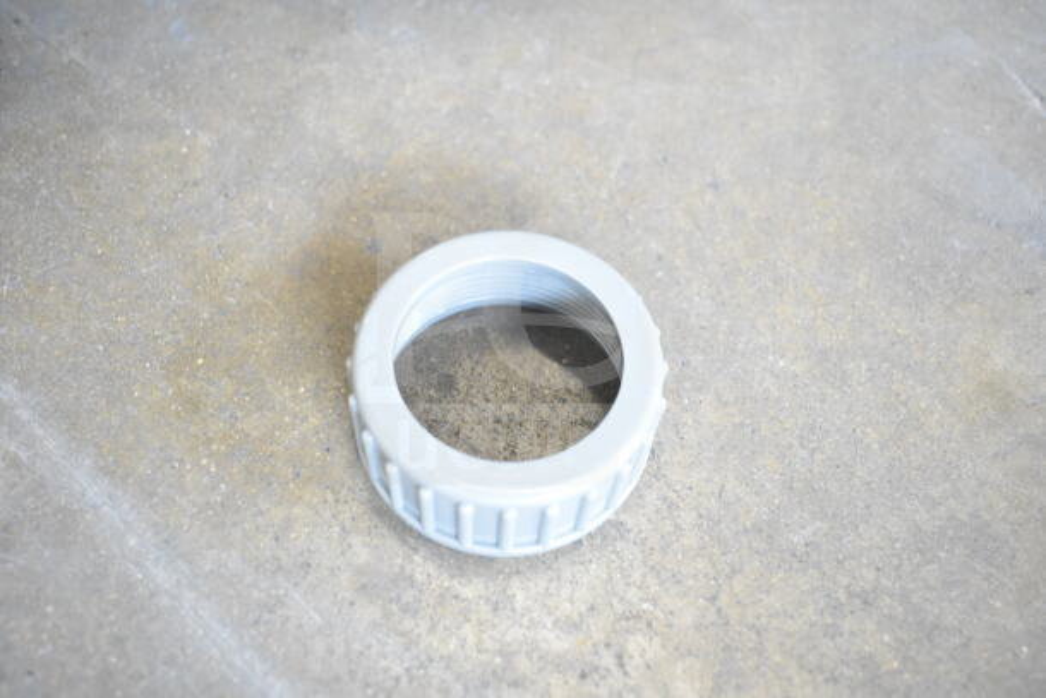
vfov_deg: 36.9
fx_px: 1046
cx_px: 523
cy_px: 349
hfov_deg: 53.1
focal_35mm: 36
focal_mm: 24
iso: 1600
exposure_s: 1/60
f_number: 3.8
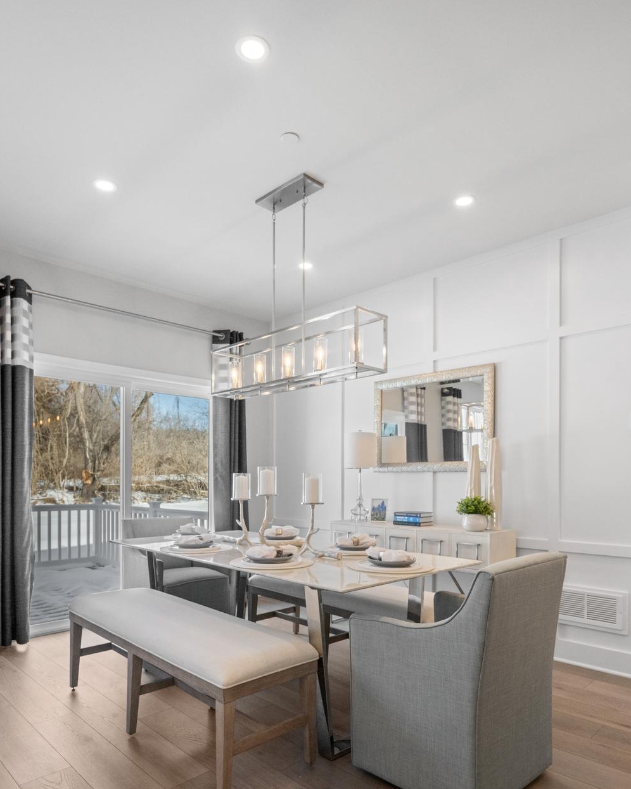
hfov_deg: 61.8
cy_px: 473
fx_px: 527
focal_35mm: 23
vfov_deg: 72.8
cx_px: 311
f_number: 7.1
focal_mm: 19.5
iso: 800
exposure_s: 1/320
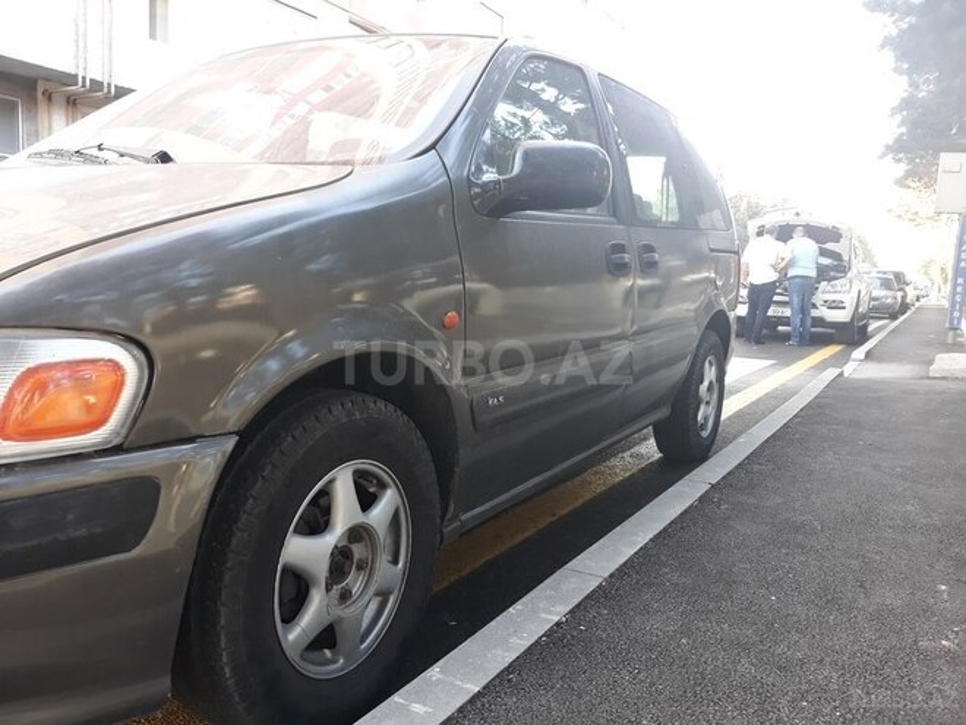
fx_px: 753
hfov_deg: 65.3
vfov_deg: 51.4
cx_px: 483
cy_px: 362
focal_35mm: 27
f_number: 1.7
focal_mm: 3.71
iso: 80
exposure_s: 1/50
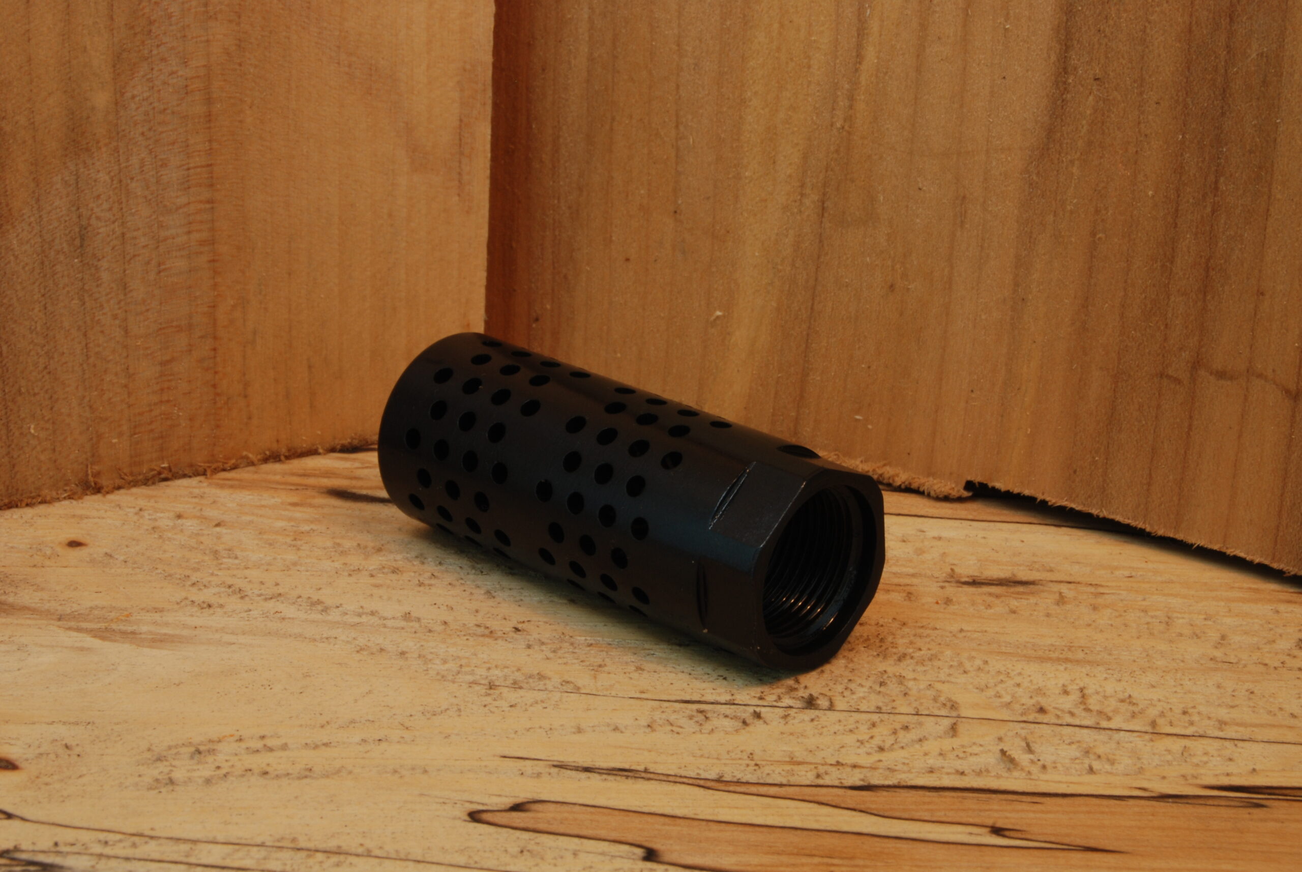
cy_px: 436
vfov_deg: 18.2
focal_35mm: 75
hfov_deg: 27.0
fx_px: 2716
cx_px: 651
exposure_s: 1/15
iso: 200
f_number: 22
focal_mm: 50
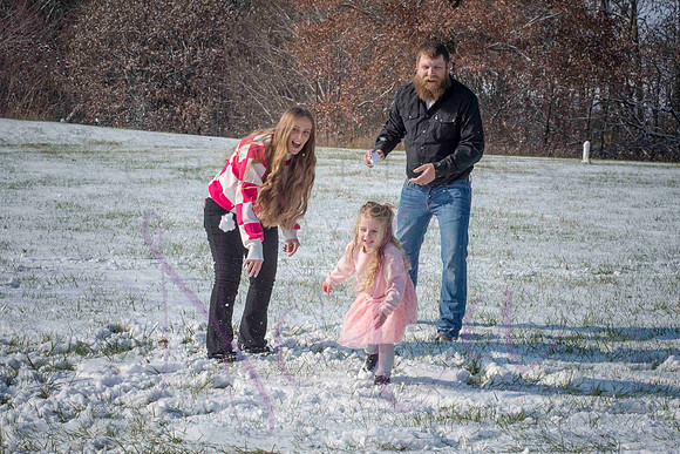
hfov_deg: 25.4
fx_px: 1511
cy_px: 227
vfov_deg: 17.1
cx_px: 340
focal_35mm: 80
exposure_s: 1/1000
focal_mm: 80
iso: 640
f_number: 14
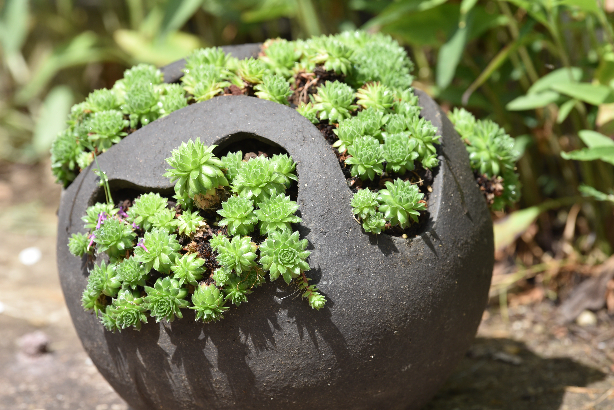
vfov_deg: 6.9
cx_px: 307
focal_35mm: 200
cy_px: 205
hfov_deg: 10.3
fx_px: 3412
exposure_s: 1/500
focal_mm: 200
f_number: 5.6
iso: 200
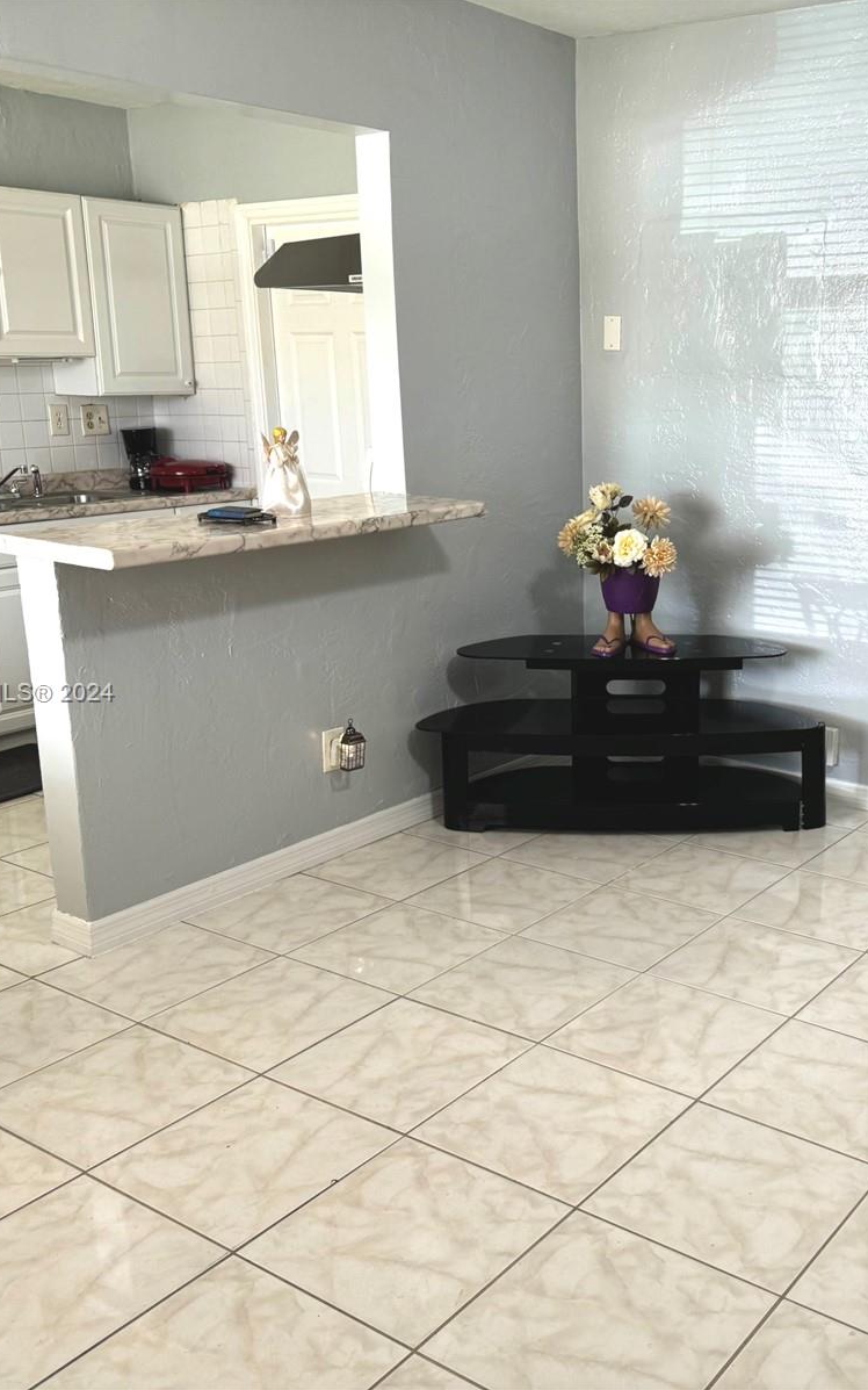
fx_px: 1287
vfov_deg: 56.7
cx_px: 671
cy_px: 694
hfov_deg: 36.2
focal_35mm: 34
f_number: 1.78
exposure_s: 1/60
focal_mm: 6.86
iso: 125
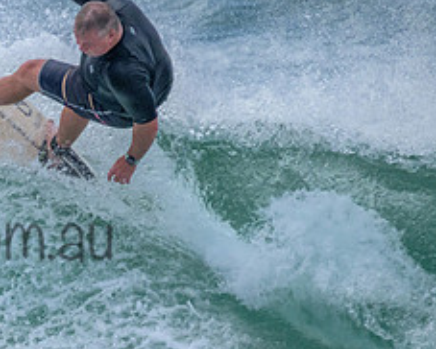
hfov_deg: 1.0
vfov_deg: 0.8
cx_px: -90
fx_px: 24732
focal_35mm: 1915
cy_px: 216
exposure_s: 1/1250
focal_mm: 800
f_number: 11
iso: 3600
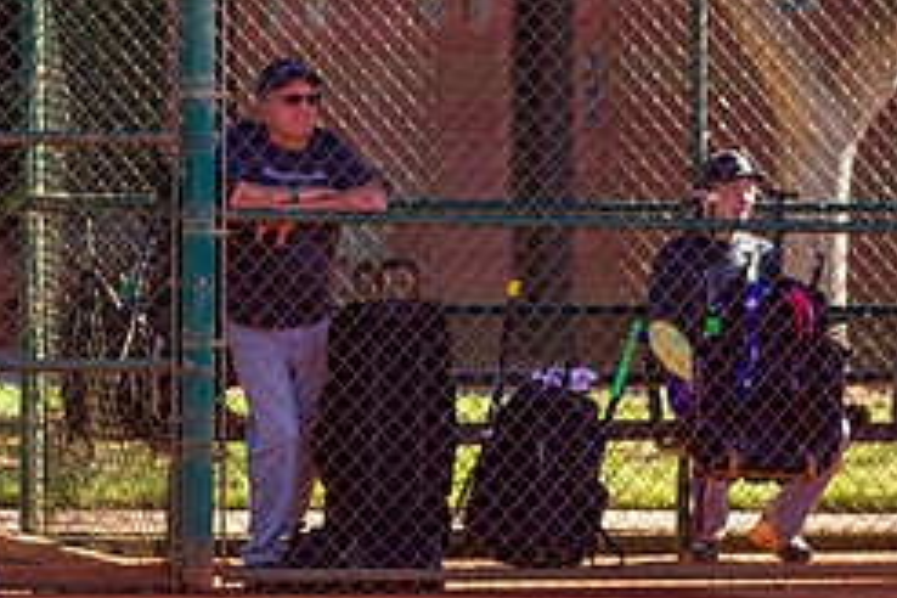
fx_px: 10987
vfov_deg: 3.1
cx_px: -73
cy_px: 211
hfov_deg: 4.7
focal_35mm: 441
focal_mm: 135
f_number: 5
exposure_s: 1/2500
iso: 400
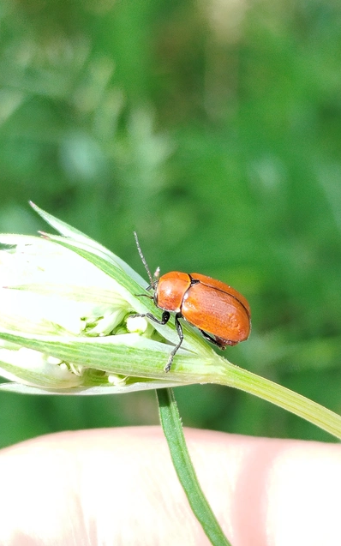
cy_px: 273
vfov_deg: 58.1
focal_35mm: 33
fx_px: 491
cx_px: 186
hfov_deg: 38.3
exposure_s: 1/131
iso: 50
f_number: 1.7
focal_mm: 5.31
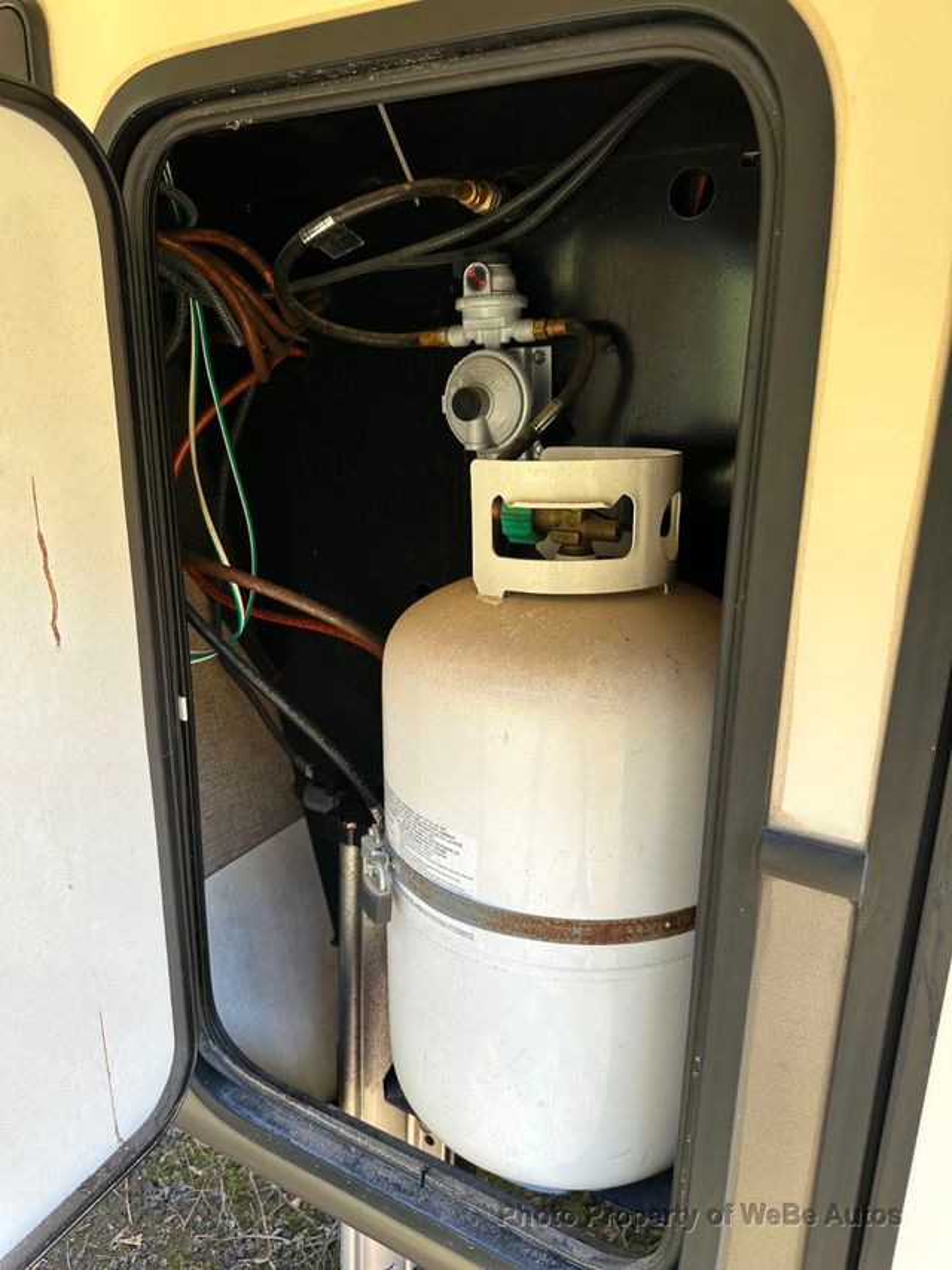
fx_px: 880
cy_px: 635
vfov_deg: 71.6
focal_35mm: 24
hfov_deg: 56.8
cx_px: 476
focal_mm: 6.86
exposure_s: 1/321
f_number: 1.78
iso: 80
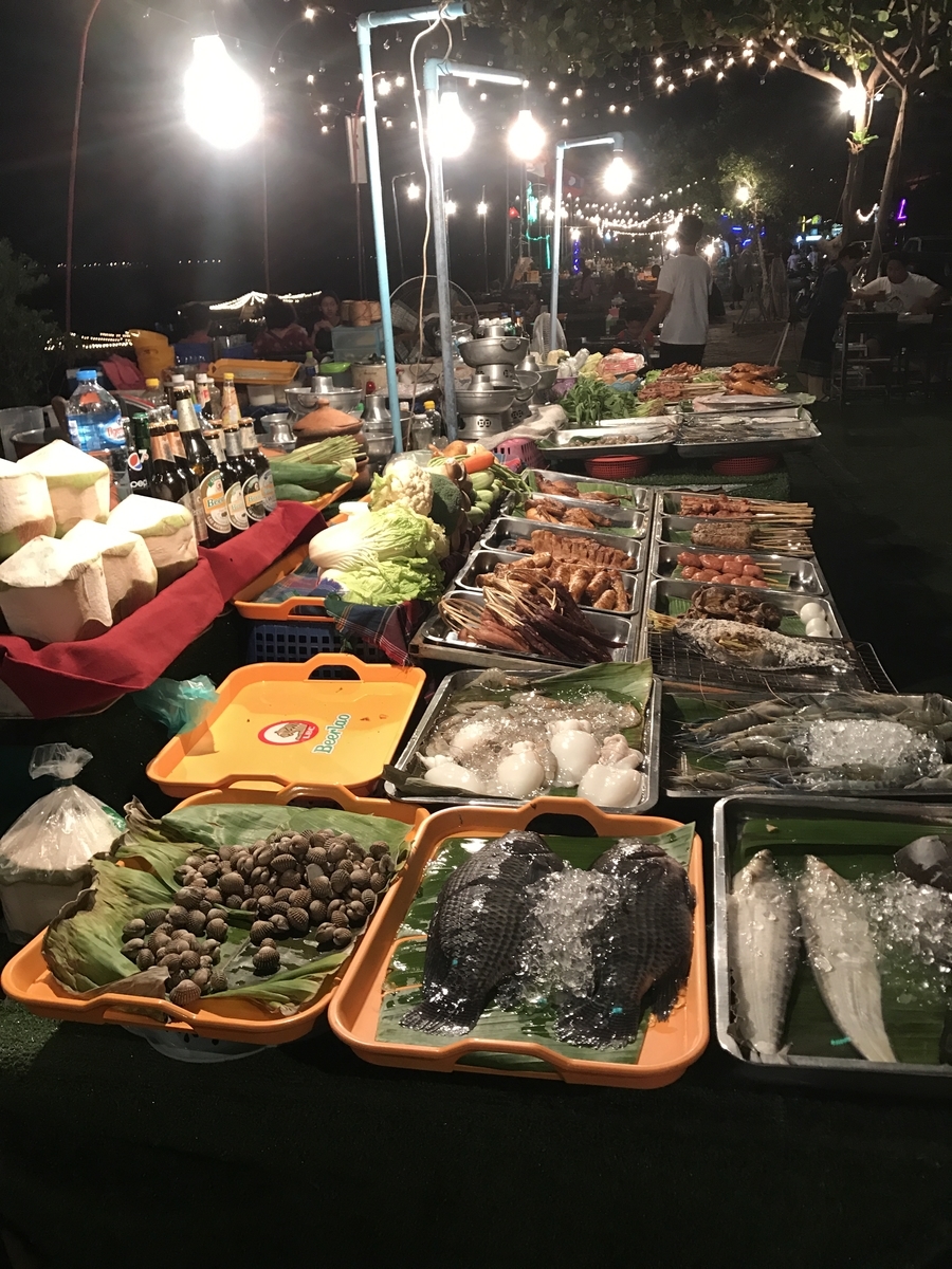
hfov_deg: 49.7
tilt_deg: -17.9
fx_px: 1027
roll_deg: +0.3
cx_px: 476
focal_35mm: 28
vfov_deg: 63.4
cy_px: 634
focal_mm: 3.99
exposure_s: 1/17
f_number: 1.8
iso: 64
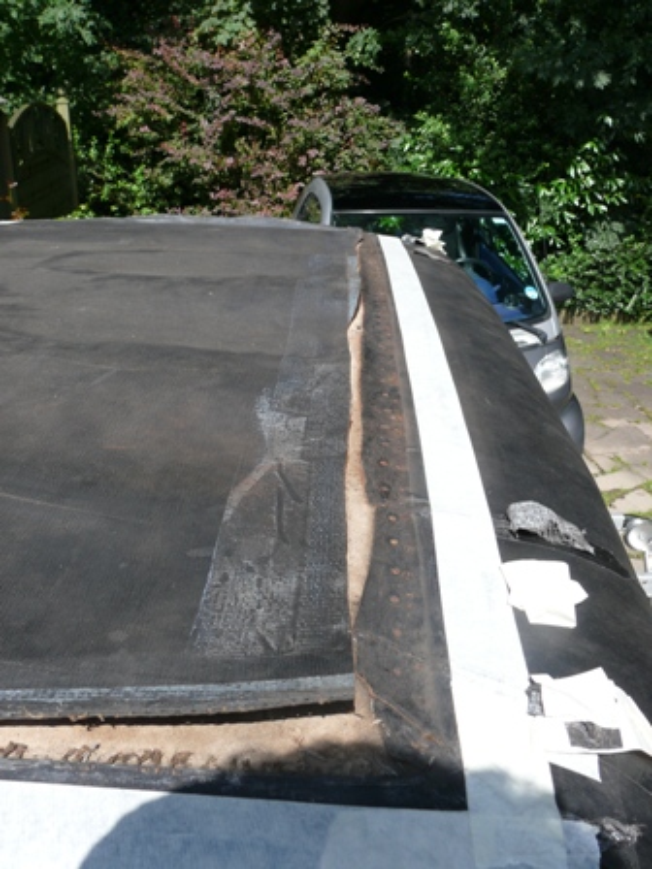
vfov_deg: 52.6
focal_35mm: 35
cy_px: 434
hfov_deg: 40.7
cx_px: 326
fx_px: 879
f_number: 5.6
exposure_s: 1/320
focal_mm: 7.4
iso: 100
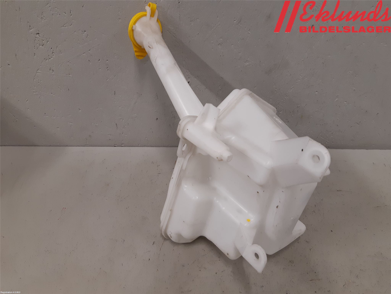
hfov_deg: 67.3
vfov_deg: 53.1
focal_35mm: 26
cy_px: 147
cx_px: 196
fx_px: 294
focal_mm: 3.93
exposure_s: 1/50
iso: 80
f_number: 1.7
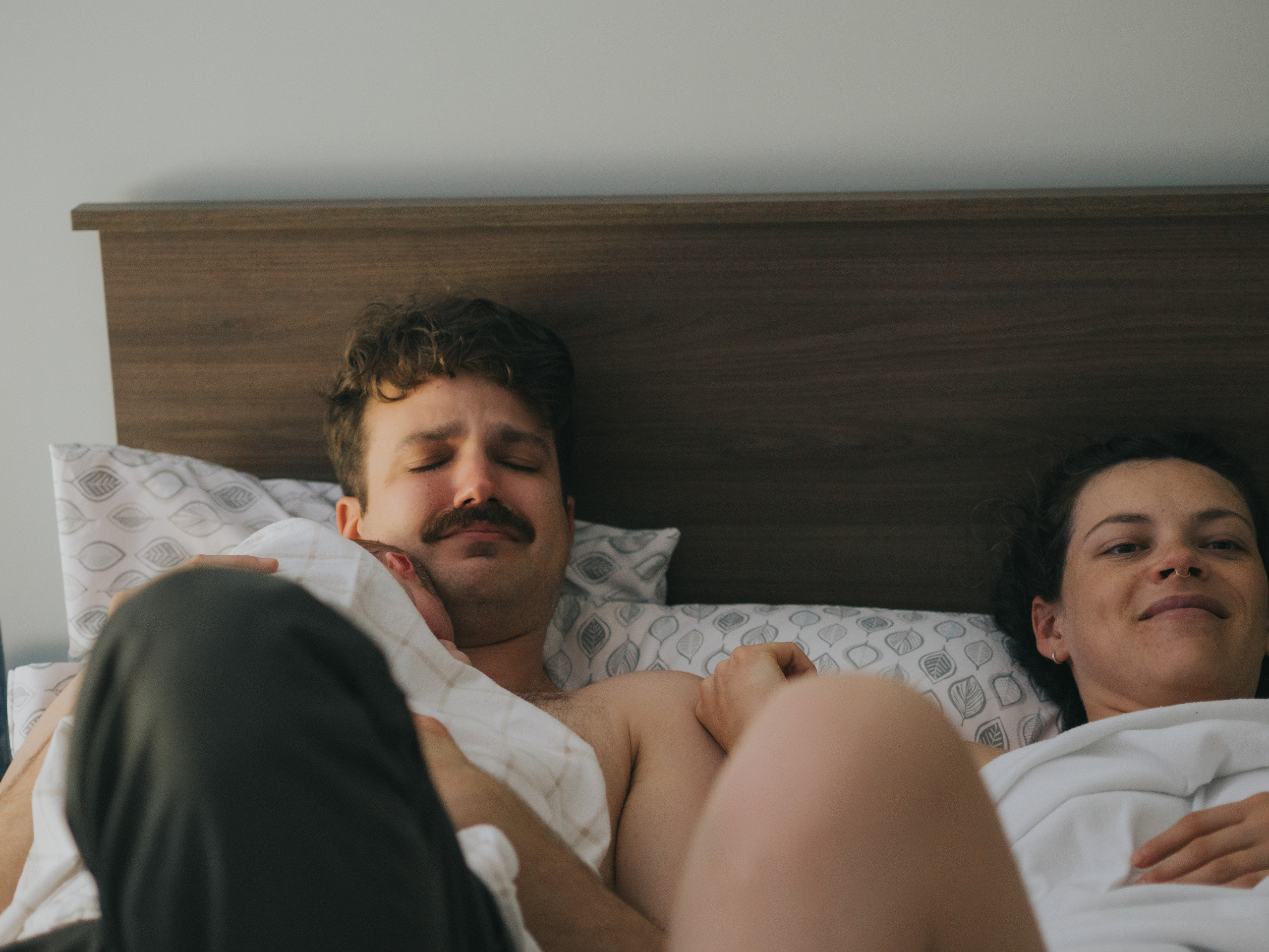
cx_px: 634
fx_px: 3299
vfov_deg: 16.4
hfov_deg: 21.8
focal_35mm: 90
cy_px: 476
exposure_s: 1/125
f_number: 1.8
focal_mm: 45
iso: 1250
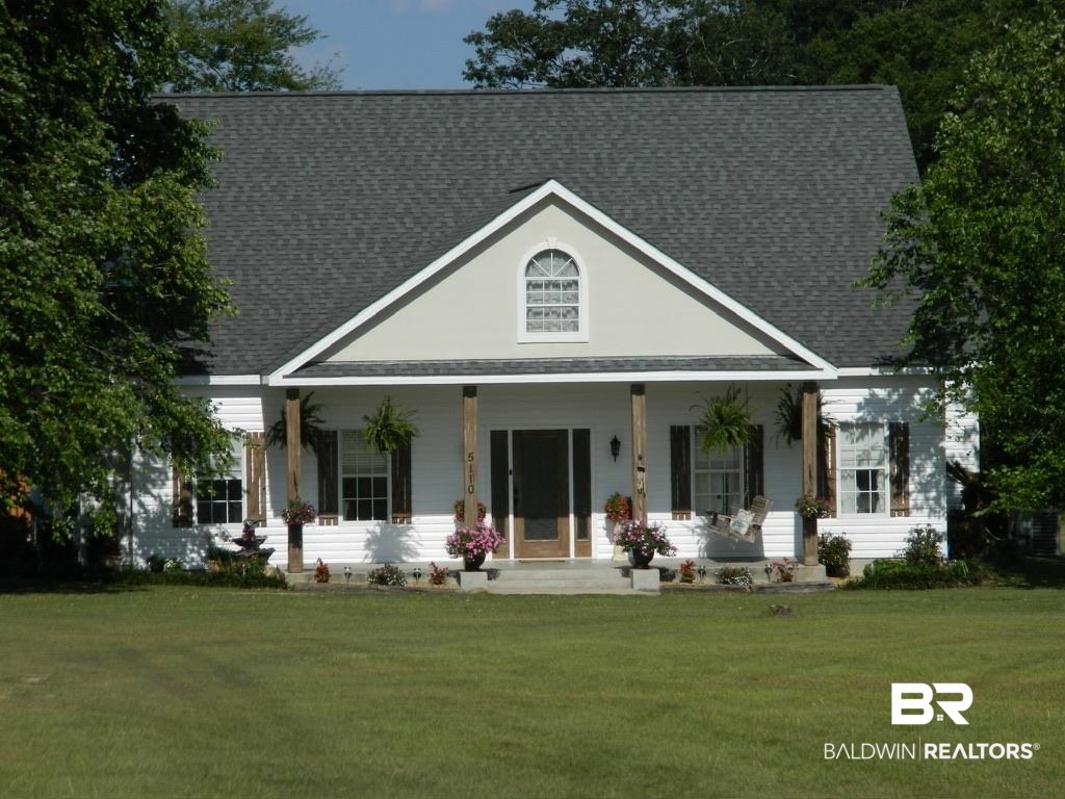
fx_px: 6799
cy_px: 400
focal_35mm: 221
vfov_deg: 6.7
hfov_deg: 9.0
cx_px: 532
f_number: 5.4
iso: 80
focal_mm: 39.7
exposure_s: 1/800
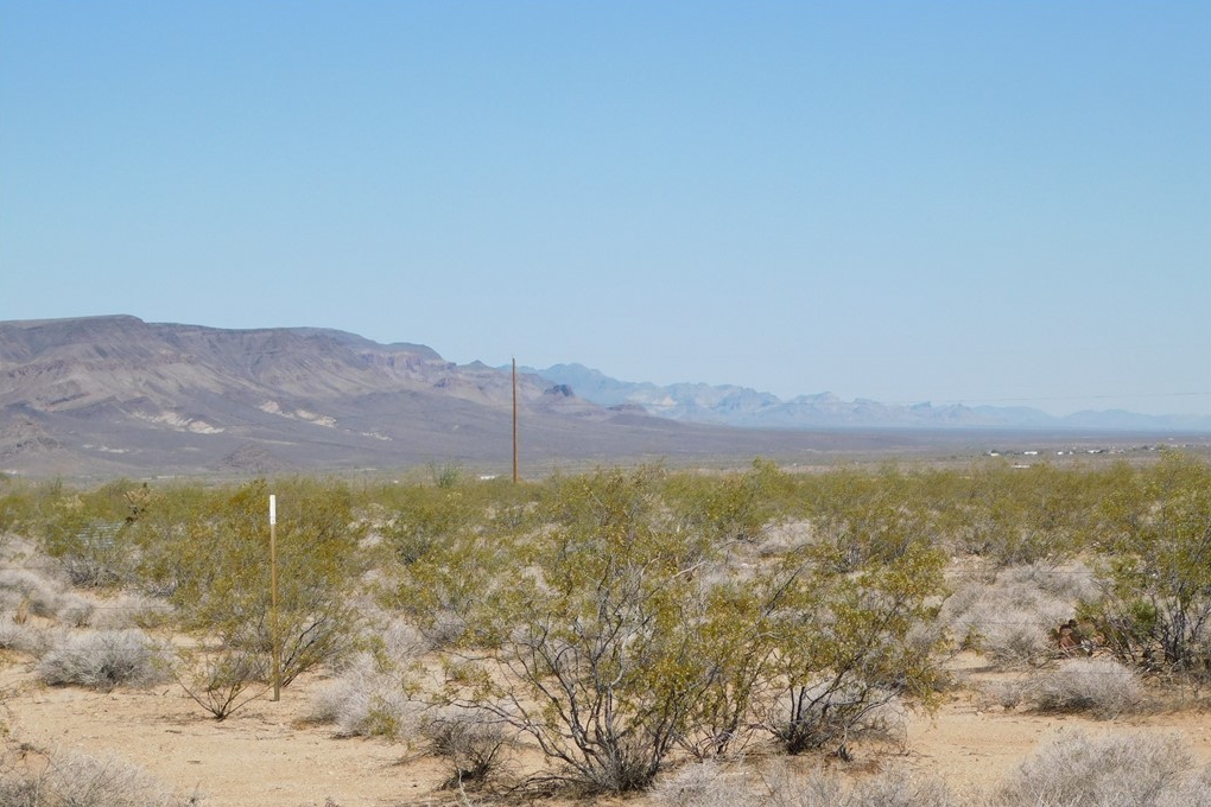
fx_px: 3195
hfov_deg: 21.5
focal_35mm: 95
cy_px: 450
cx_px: 604
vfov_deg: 14.4
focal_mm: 16.1
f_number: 4.5
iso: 125
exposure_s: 1/1250
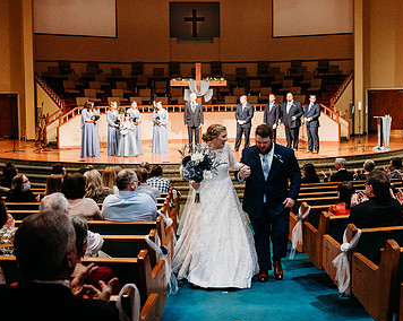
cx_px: 248
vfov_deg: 30.7
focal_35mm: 49
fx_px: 584
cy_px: 127
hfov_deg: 37.9
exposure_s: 1/125
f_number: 4
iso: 1250
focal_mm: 32
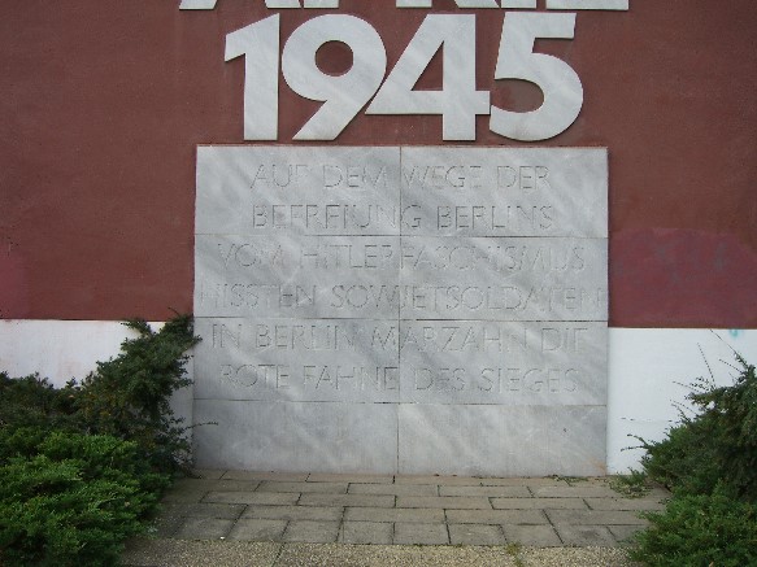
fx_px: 831
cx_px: 378
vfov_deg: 37.7
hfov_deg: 49.0
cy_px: 284
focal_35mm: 38
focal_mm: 7.9
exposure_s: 1/100
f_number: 2.8
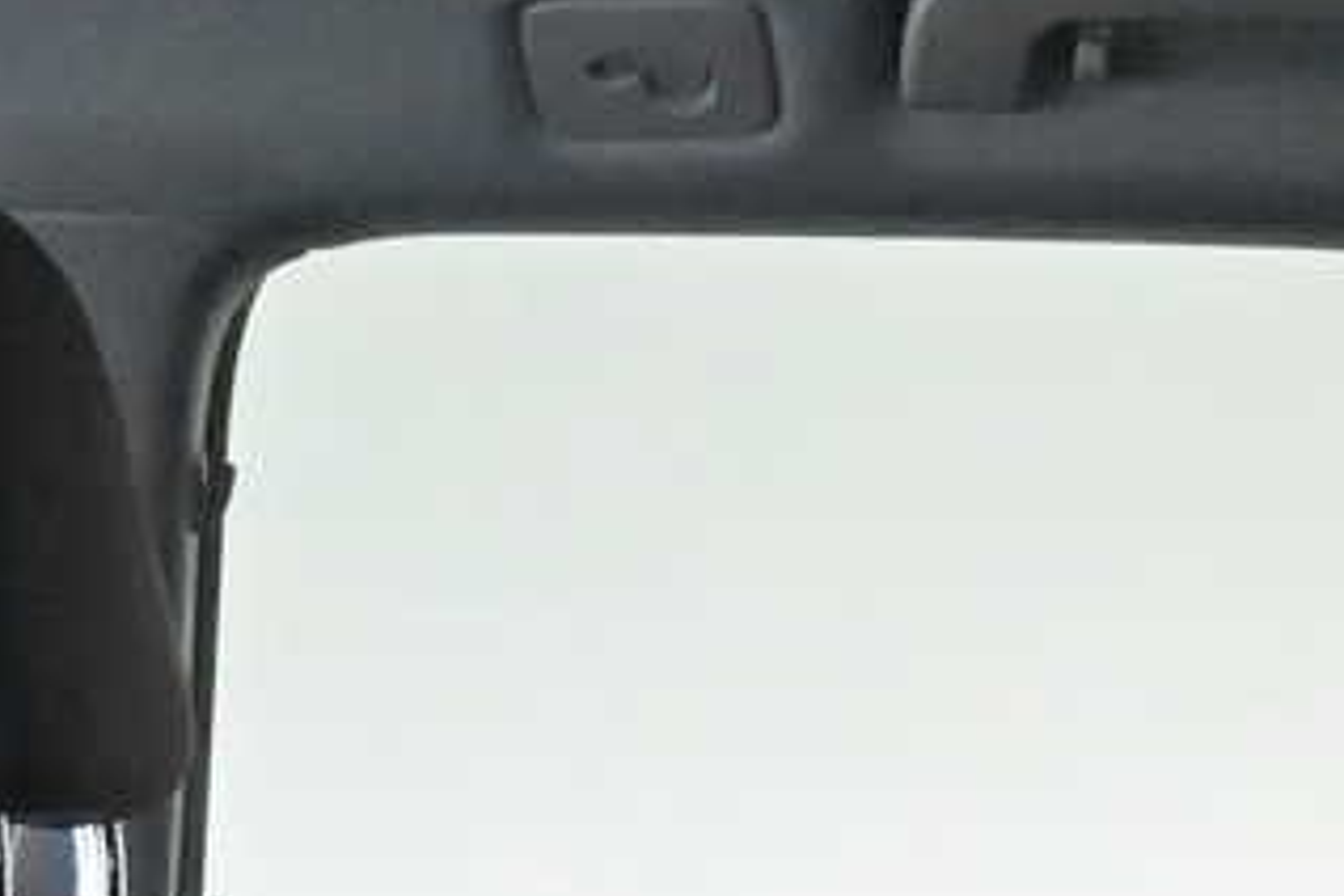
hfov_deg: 12.8
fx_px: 5993
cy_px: 1686
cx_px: 951
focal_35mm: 161
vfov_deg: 8.2
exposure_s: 1/60
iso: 12800
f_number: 4
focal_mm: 21
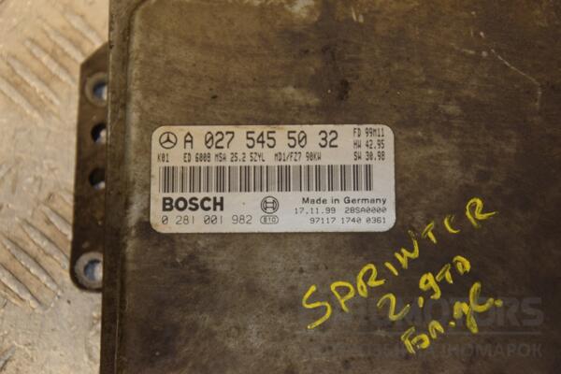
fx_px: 1753
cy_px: 187
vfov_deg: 12.2
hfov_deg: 18.2
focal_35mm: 112
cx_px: 280
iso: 800
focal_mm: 75
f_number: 5.6
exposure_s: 1/200
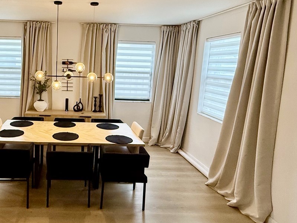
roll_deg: -1.9
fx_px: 240
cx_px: 77
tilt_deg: -6.7
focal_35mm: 28
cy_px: 96
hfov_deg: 60.3
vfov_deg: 49.6
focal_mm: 2.22
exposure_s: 1/120
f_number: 2.2
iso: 320
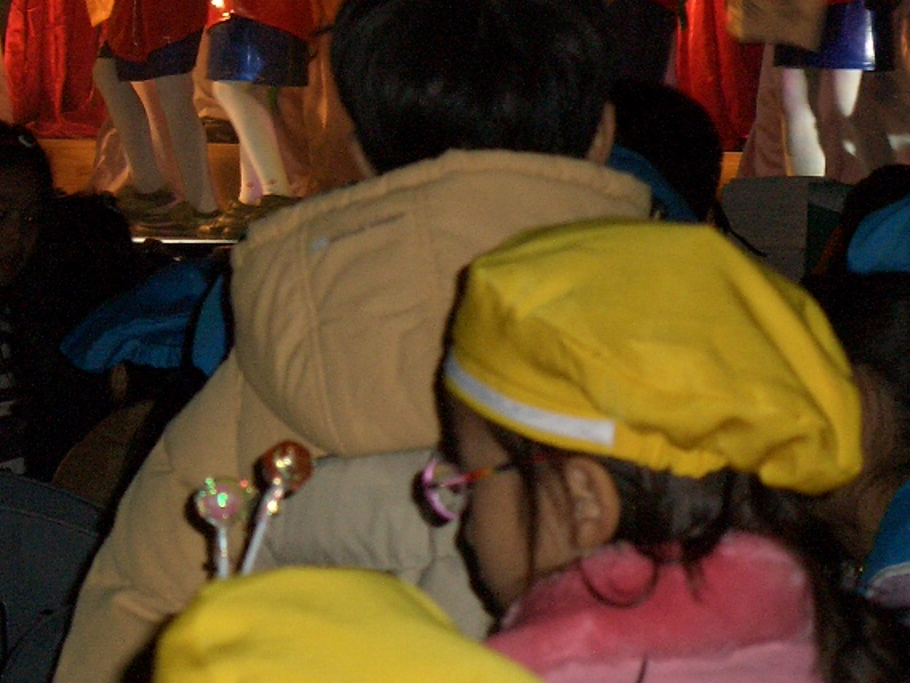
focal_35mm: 297
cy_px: 86
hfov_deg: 6.7
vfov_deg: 5.0
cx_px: 481
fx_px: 7809
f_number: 4
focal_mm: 28.4
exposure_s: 1/60
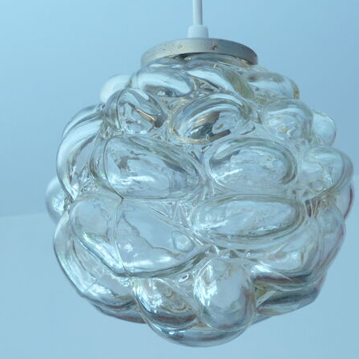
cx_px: 189
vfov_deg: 16.6
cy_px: 181
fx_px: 1232
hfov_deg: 16.6
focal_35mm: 105
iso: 100
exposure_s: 1/50
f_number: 3.4
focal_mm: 9.1
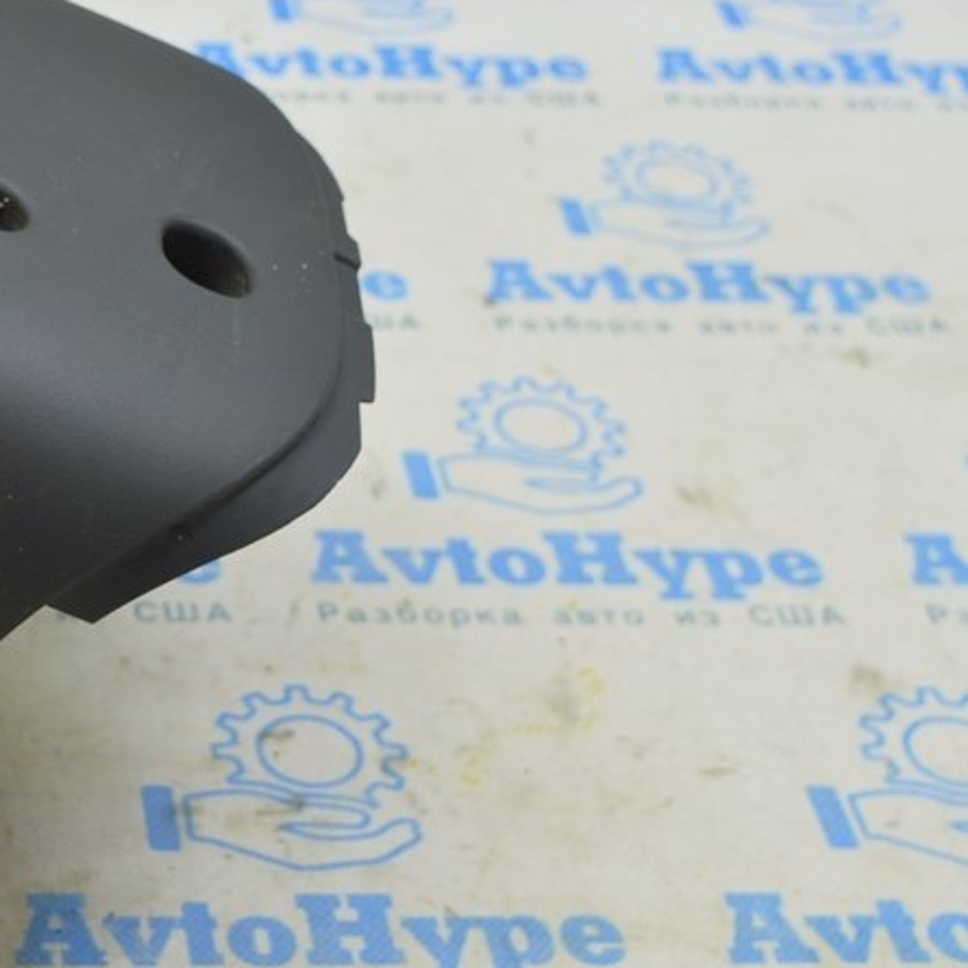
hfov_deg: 18.8
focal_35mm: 88
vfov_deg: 19.7
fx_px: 2784
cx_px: -137
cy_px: 491
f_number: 5.6
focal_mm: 30
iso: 400
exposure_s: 1/20
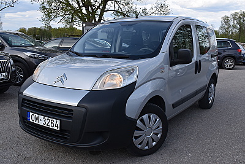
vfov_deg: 36.9
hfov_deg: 53.1
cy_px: 82
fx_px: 245
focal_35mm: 36
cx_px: 122
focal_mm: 24
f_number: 8
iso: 200
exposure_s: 1/320
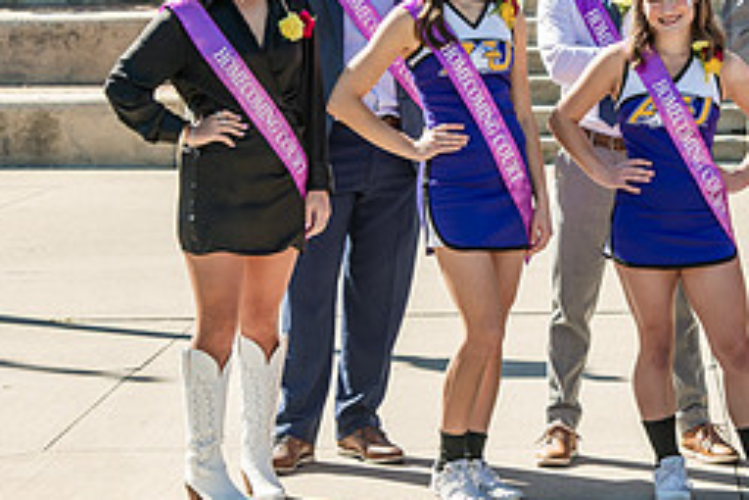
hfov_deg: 8.6
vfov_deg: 5.7
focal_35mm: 239
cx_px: 643
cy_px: 190
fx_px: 4972
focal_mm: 105
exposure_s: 1/500
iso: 200
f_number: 6.3
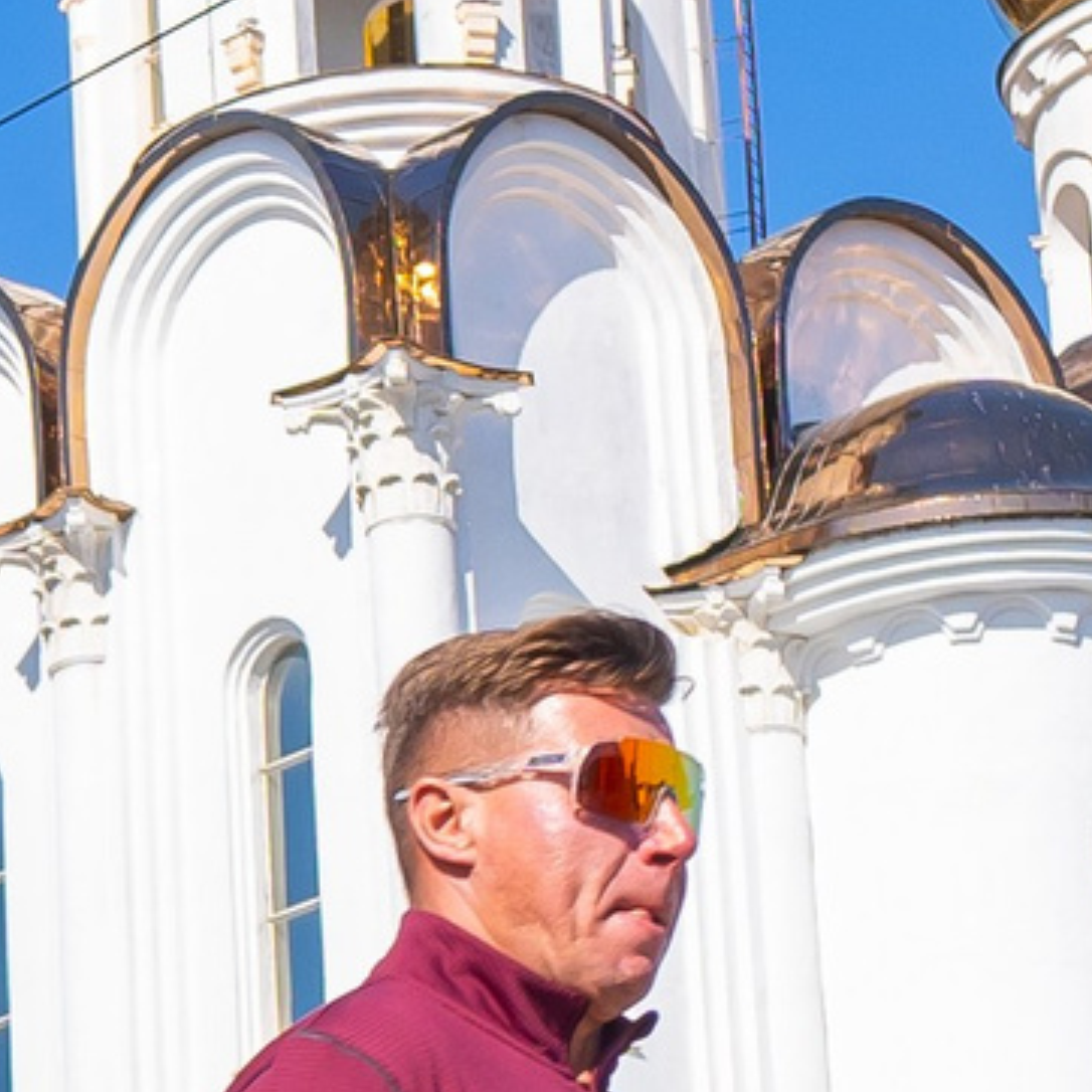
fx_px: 7067
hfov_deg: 8.6
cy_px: 1039
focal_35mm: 198
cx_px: -511
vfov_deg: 8.8
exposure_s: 1/800
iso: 100
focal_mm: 16
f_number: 4.5
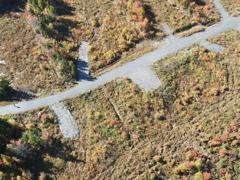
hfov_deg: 52.6
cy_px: 88
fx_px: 243
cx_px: 130
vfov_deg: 40.7
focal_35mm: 35
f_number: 2.8
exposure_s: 1/160
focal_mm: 4.5
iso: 100
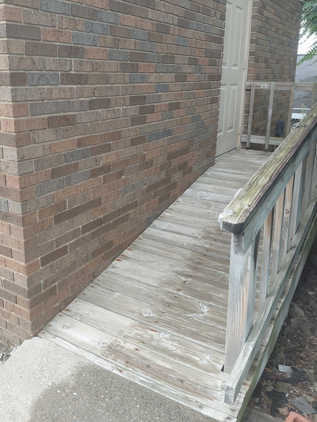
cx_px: 146
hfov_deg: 46.8
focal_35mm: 30
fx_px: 366
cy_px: 194
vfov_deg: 59.9
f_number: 1.8
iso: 50
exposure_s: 1/167
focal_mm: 4.69
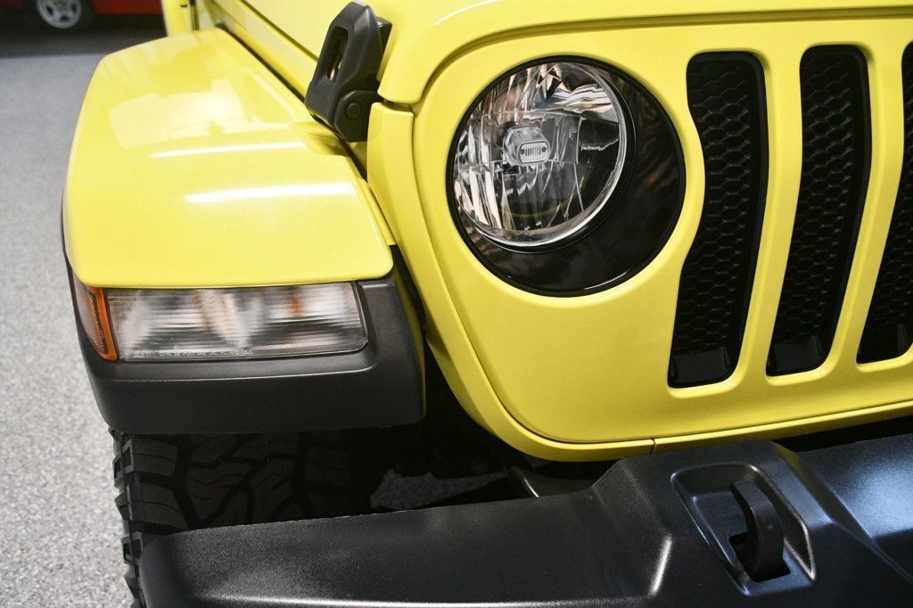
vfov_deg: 39.9
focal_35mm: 33
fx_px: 837
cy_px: 304
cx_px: 456
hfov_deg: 57.2
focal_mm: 22
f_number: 3.5
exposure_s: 1/125
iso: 2500
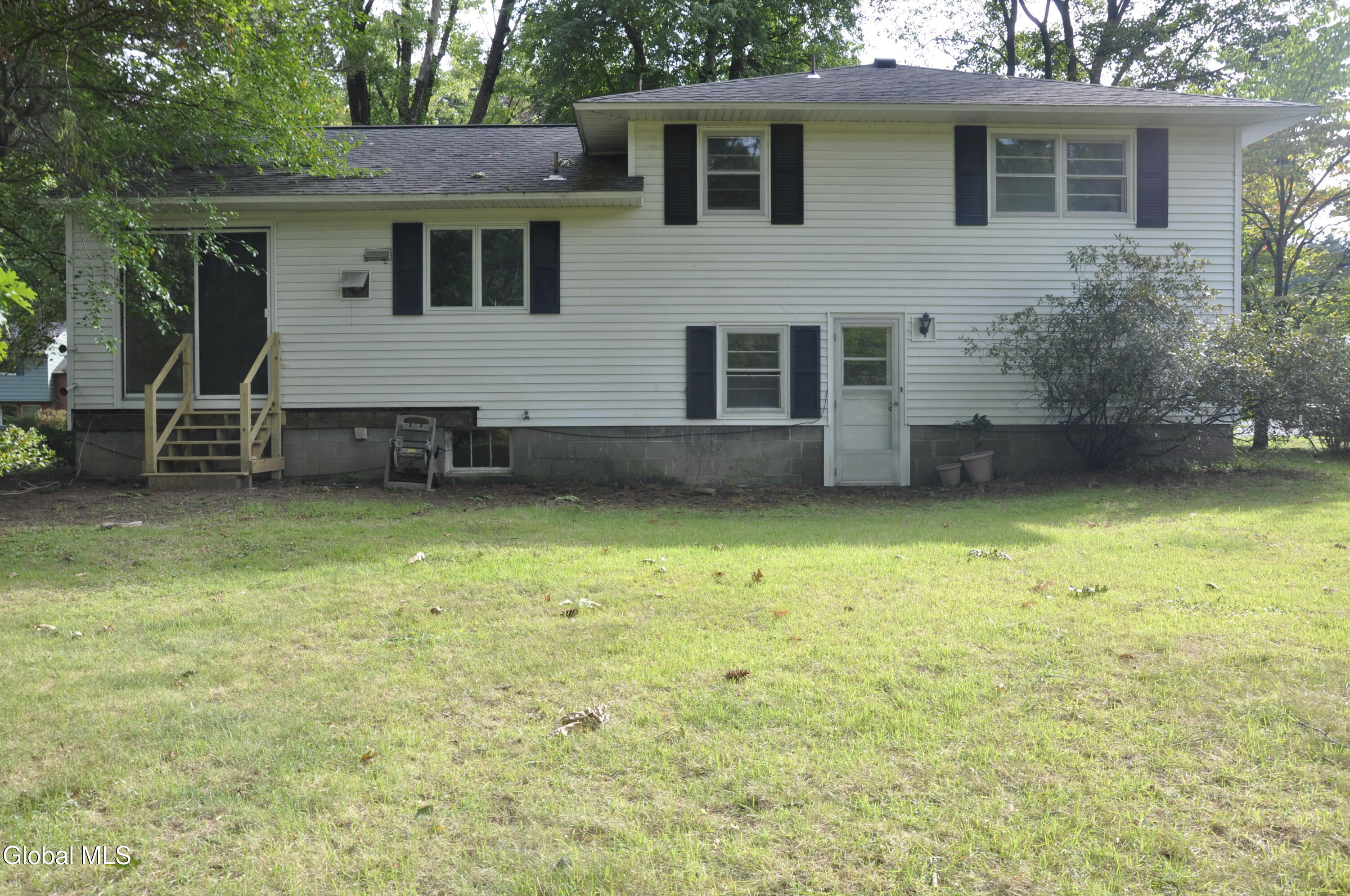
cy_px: 448
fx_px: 1180
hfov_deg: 59.6
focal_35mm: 32
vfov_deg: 41.6
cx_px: 675
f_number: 9
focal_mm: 21
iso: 200
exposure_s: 1/80
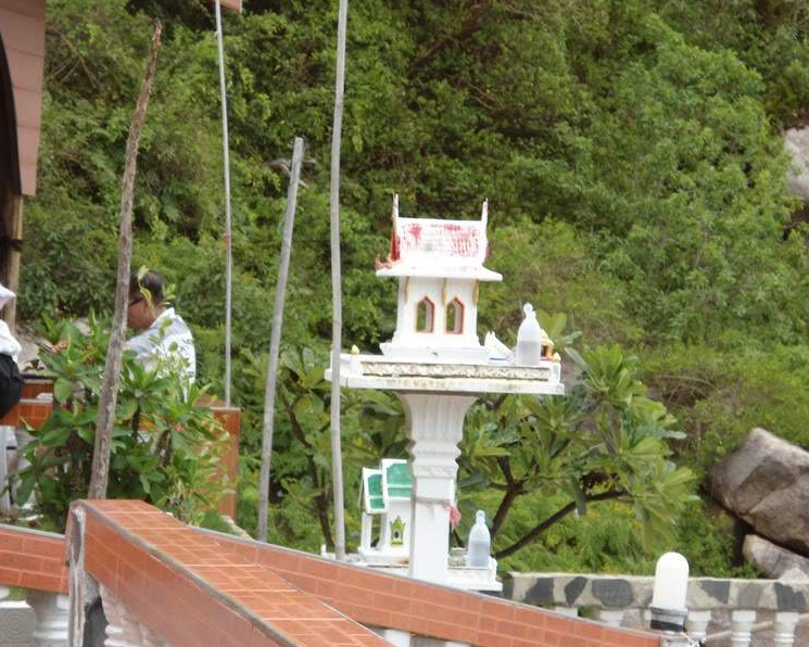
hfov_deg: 17.5
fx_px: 2634
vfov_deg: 14.0
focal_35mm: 110
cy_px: 322
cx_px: 392
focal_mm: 18.8
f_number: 5.9
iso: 100
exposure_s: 1/160
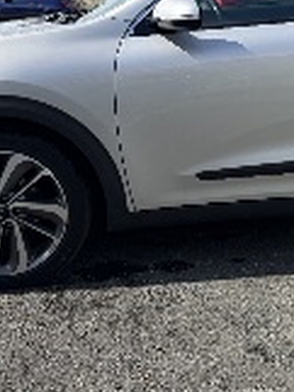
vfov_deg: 28.3
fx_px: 758
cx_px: 306
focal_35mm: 67
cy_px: 75
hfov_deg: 21.1
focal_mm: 5.96
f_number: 1.6
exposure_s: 1/4950
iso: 64
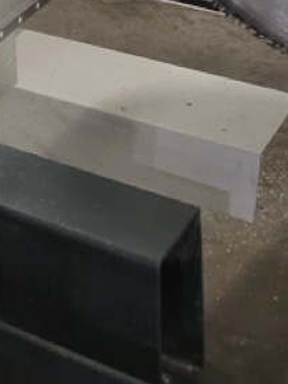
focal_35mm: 119
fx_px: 1320
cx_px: -84
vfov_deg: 13.7
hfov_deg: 12.1
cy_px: -416
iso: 250
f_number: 1.8
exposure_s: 1/40
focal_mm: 5.4
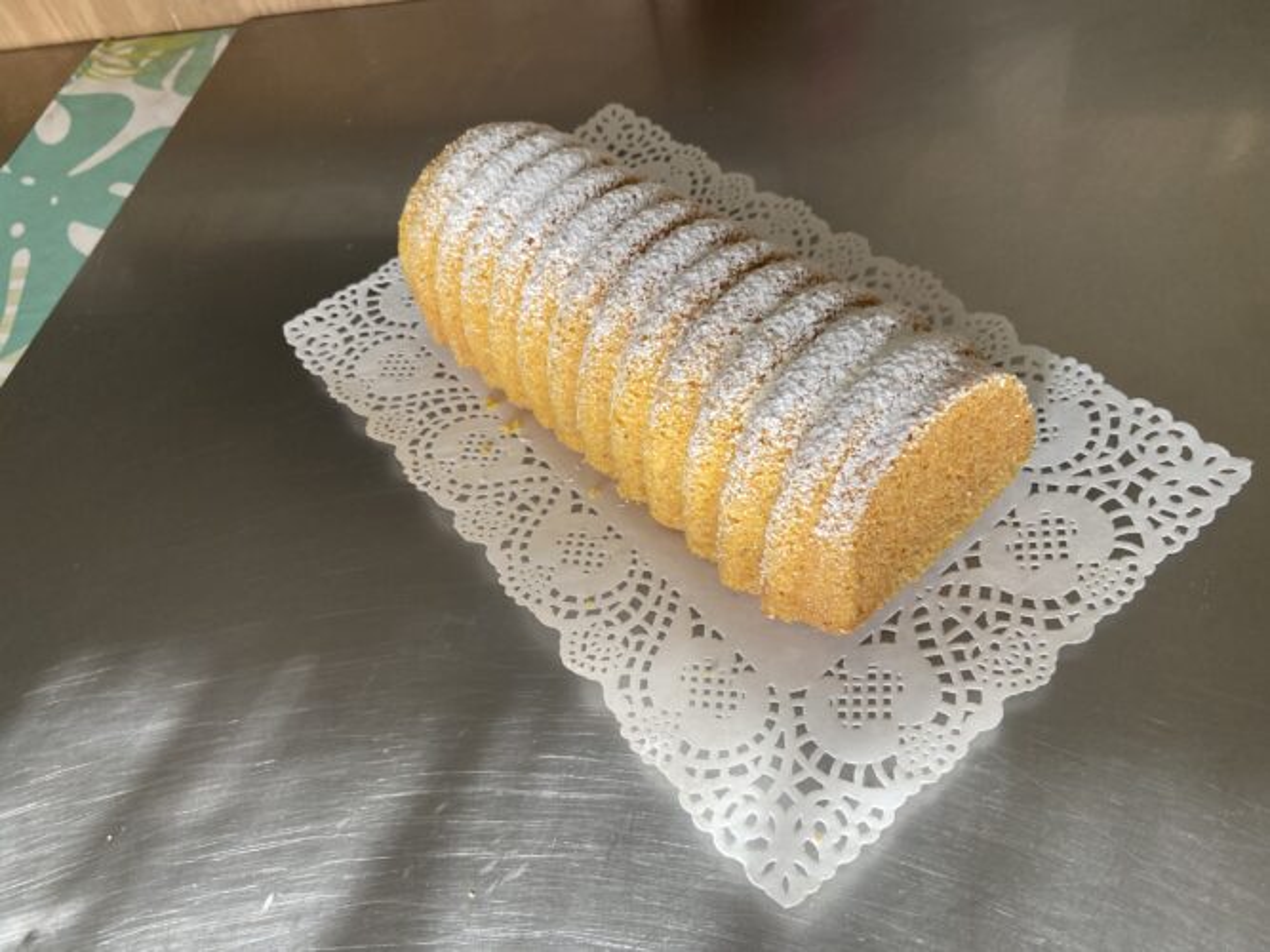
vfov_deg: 53.0
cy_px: 476
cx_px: 635
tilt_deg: -52.4
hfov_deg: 67.3
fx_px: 954
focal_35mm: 26
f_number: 1.8
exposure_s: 1/122
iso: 100
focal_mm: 4.25
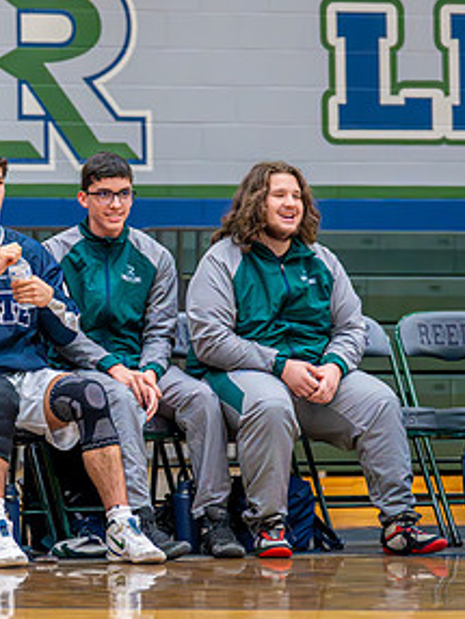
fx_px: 3666
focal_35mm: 205
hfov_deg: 7.2
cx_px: -70
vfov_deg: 9.6
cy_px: 324
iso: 6400
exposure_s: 1/1000
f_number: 2.8
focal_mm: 85
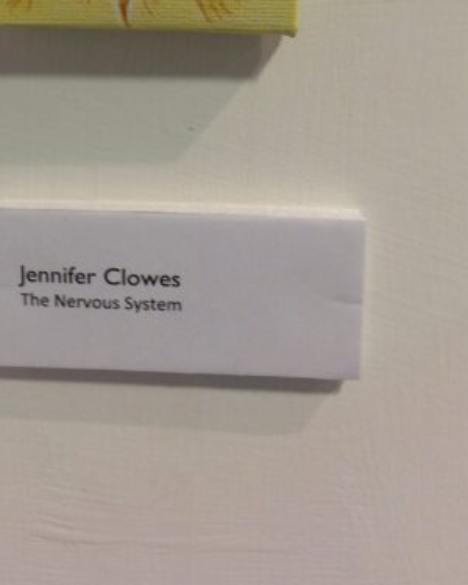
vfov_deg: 30.9
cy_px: 47
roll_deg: -1.0
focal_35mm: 58
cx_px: 136
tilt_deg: -12.6
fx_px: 1004
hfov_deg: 26.0
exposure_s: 1/33
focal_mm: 4.15
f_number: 2.2
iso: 50
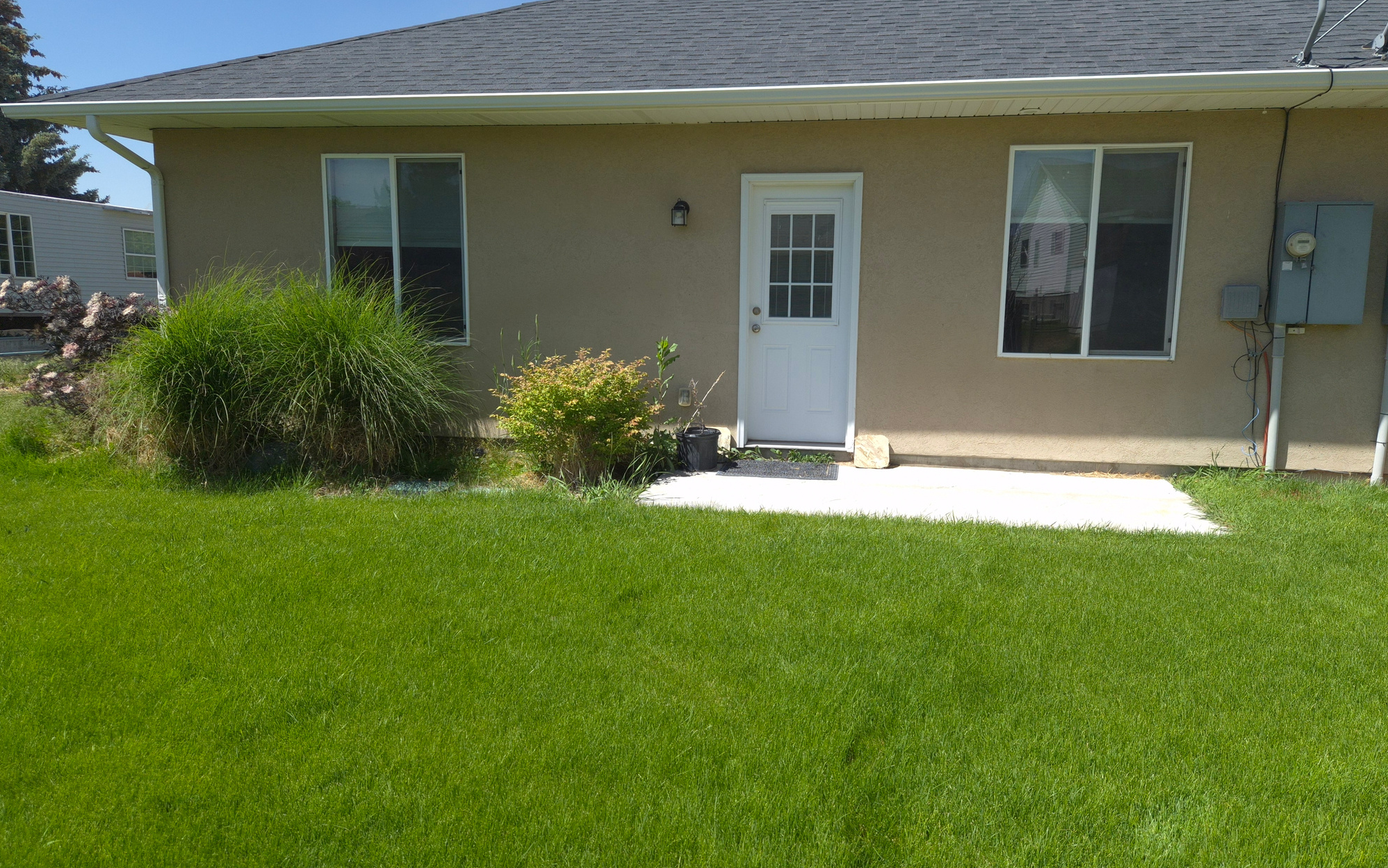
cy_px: 428
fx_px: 946
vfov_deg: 49.3
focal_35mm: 25
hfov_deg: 72.5
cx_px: 702
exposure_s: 1/1476
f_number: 1.8
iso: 50
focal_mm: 5.4
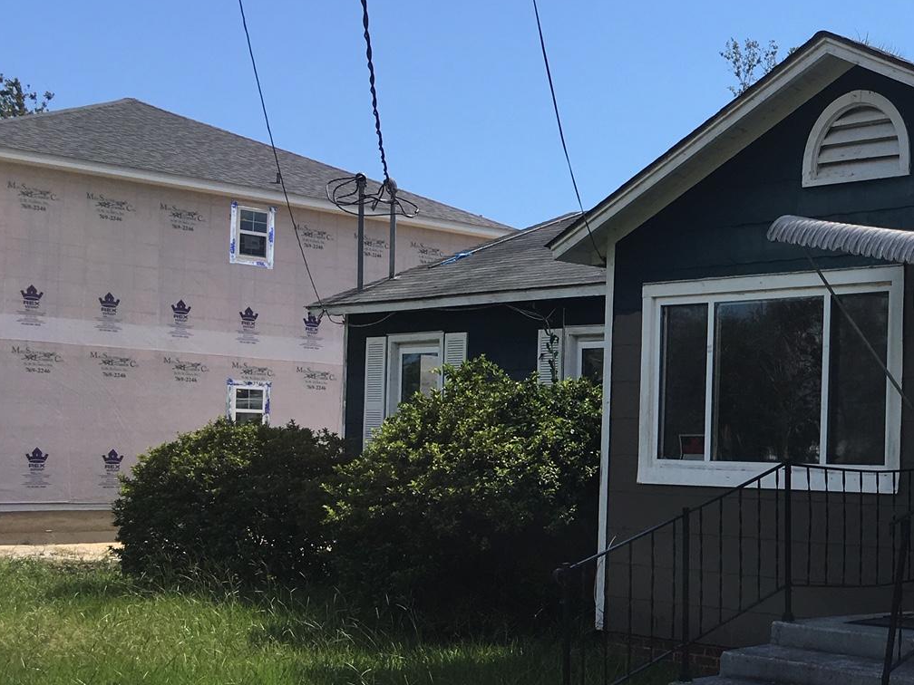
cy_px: 457
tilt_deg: +0.0
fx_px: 1531
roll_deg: -2.2
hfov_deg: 30.9
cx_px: 905
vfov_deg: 25.1
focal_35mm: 58
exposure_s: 1/1876
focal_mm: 4.15
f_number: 2.2
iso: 25
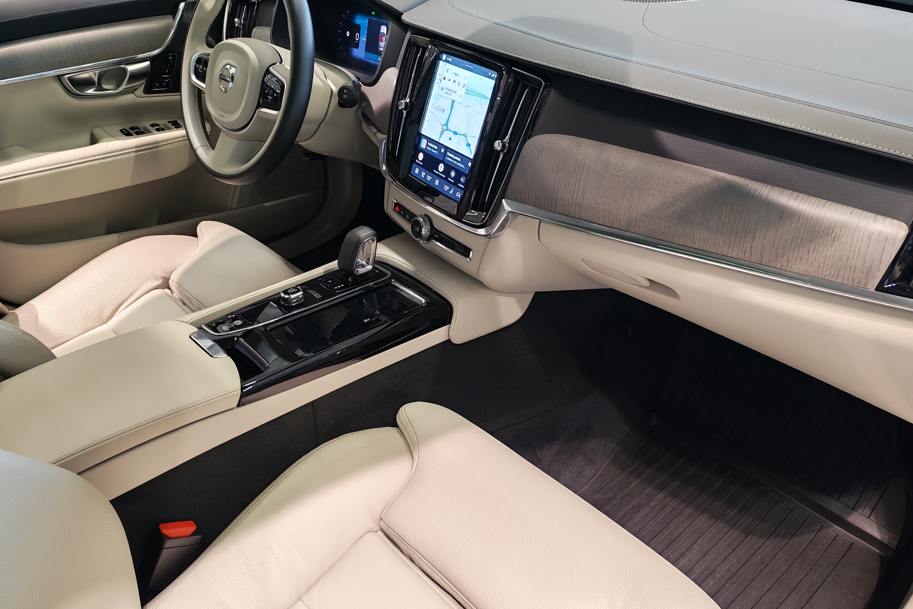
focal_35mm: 31
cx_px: 444
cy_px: 290
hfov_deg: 60.3
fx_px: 786
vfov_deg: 42.3
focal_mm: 6.12
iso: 323
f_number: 1.9
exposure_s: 1/100
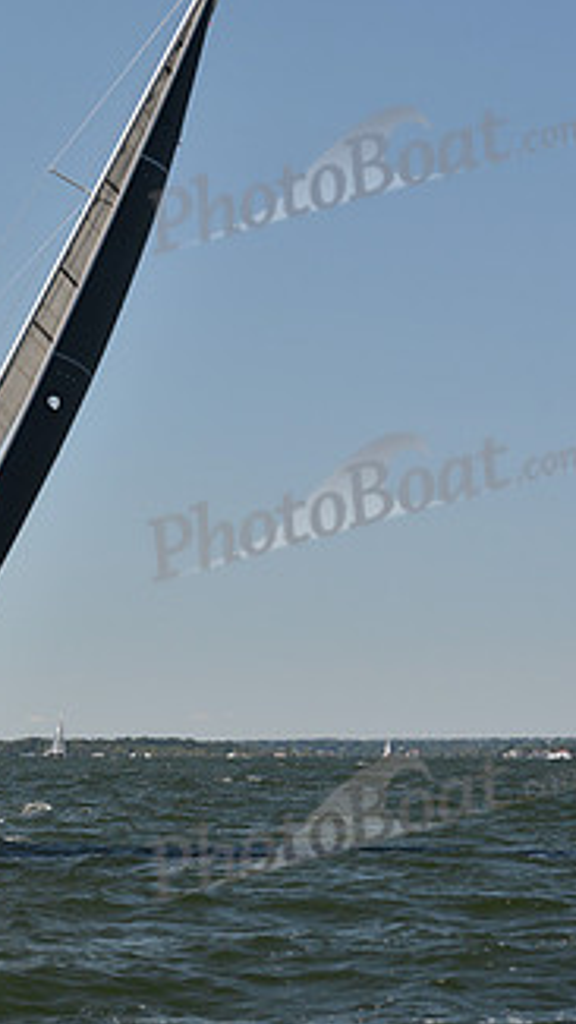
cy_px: 381
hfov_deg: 9.2
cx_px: -14
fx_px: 3554
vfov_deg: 16.4
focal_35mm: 131
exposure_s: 1/1250
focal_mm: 70
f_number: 3.5
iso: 250
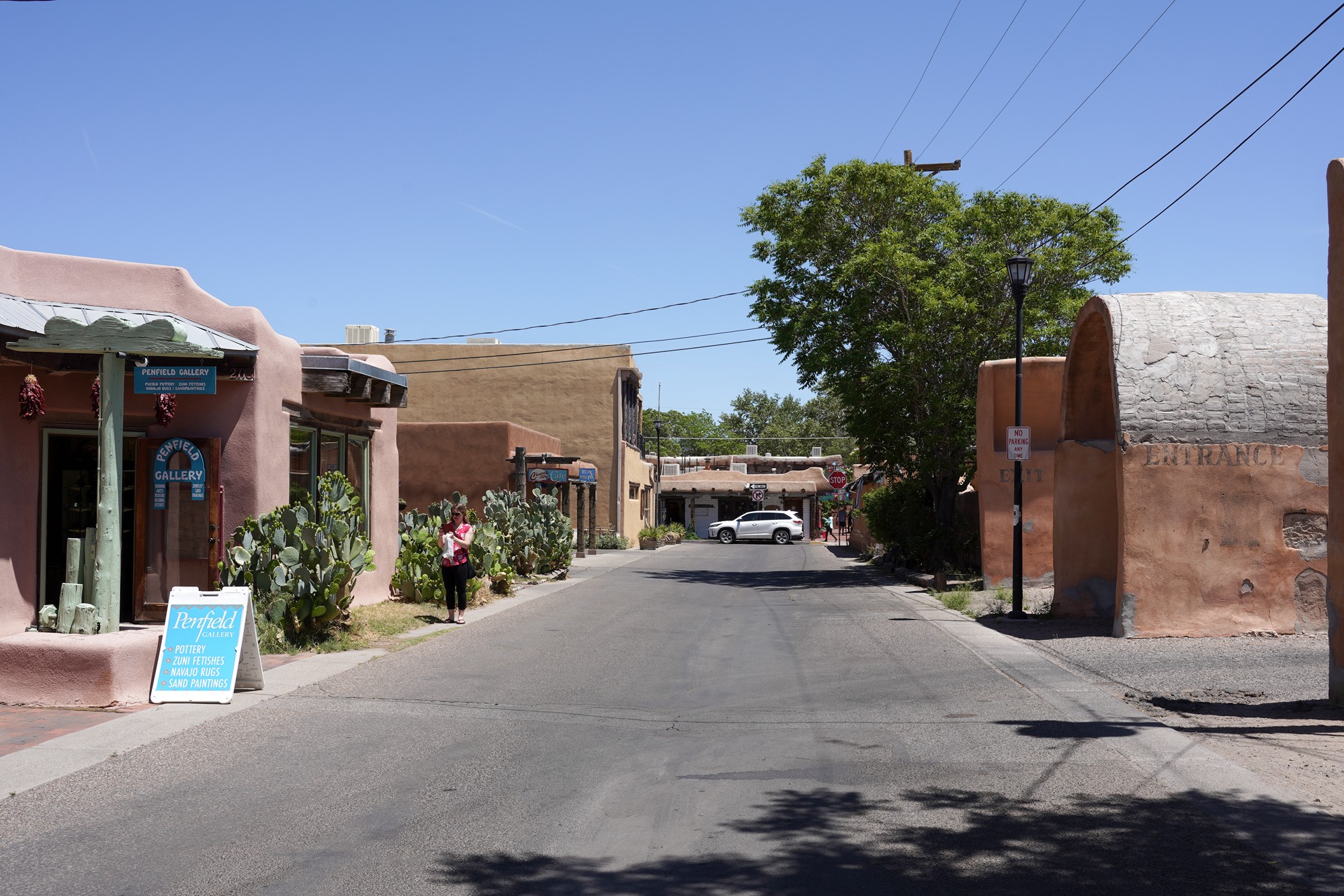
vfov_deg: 38.9
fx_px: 1269
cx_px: 672
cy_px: 448
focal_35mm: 34
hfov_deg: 55.8
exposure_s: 1/160
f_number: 13
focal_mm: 34
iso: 100
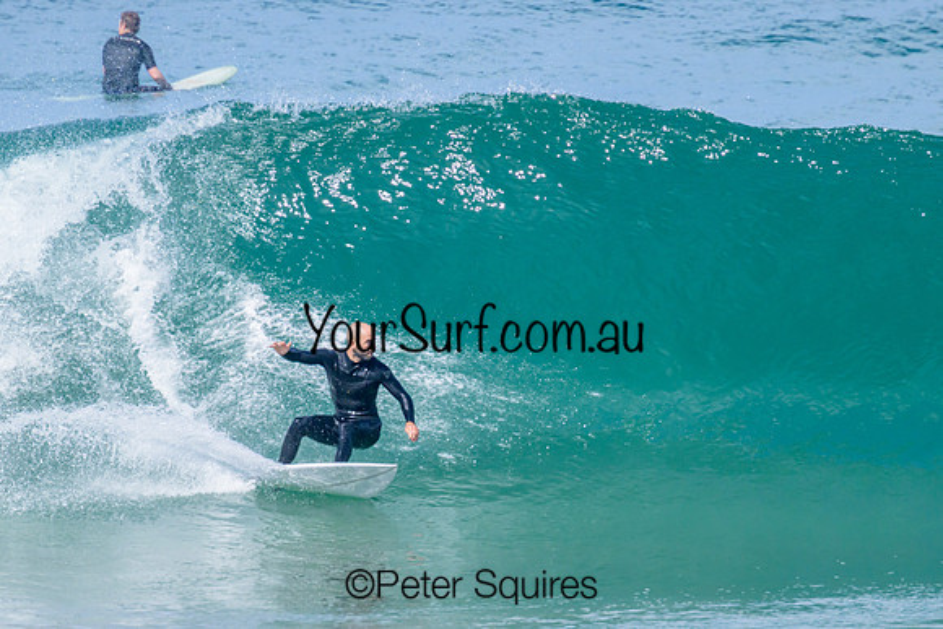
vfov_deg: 1.4
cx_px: 470
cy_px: 343
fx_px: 26061
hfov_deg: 2.1
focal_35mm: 995
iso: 800
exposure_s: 1/2000
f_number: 11
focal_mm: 800
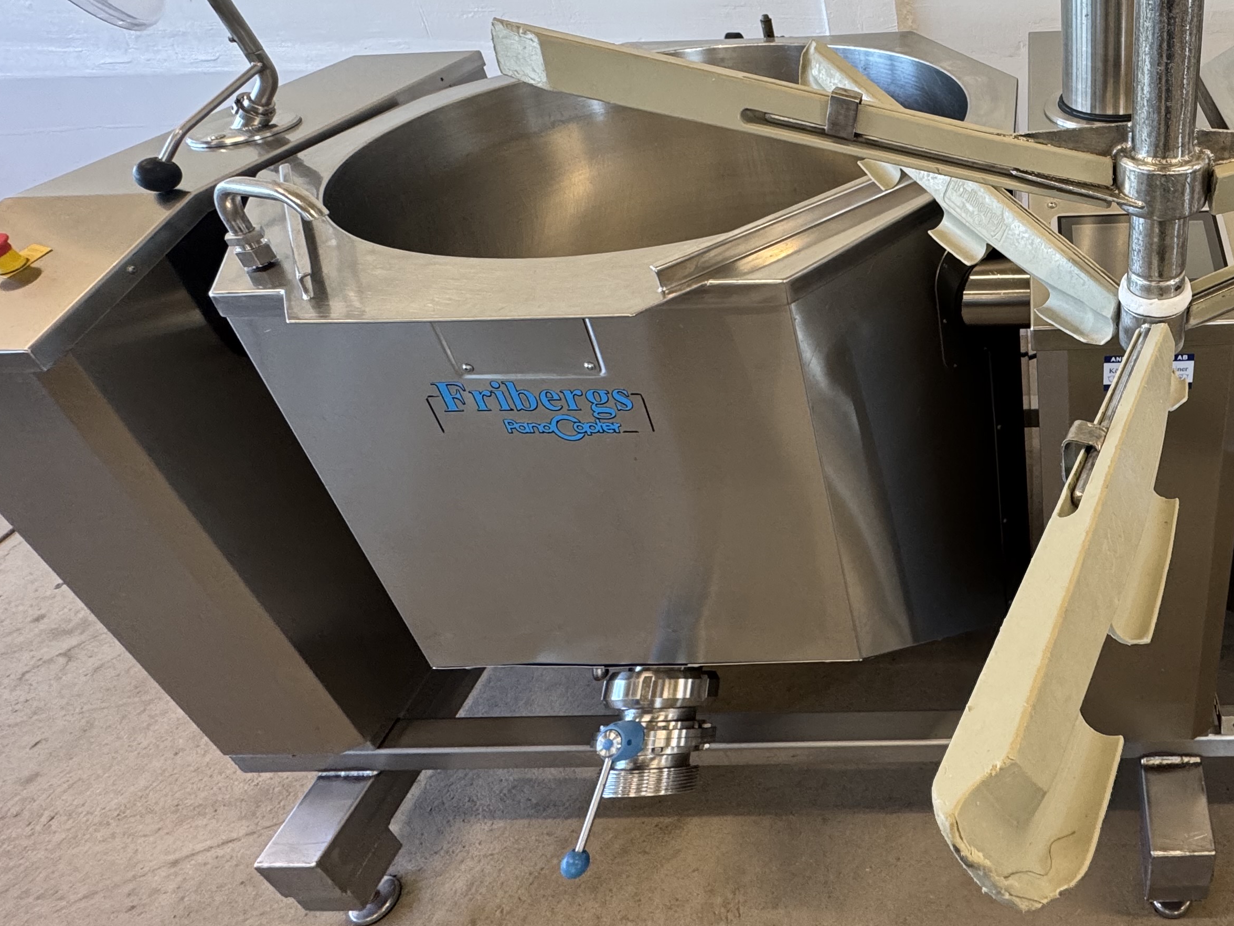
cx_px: 1034
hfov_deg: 63.5
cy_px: 268
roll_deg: +2.5
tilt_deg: -30.0
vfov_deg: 54.9
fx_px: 856
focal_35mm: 24
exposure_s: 1/100
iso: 200
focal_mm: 2.22
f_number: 2.2
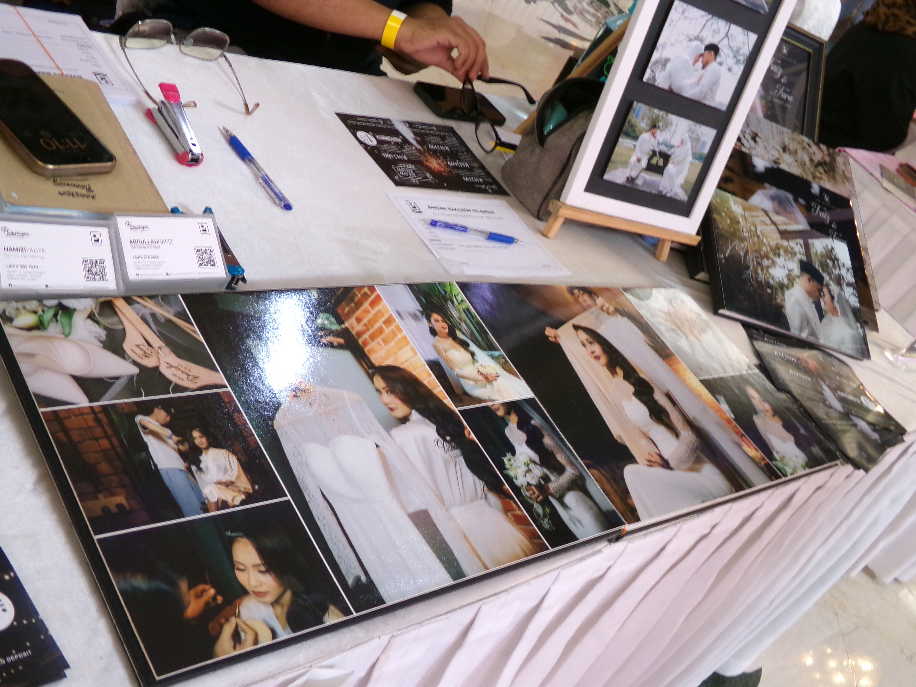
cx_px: 458
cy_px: 344
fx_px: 979
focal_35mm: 37
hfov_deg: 50.1
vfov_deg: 38.7
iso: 375
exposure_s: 1/17
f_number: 4
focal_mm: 6.6
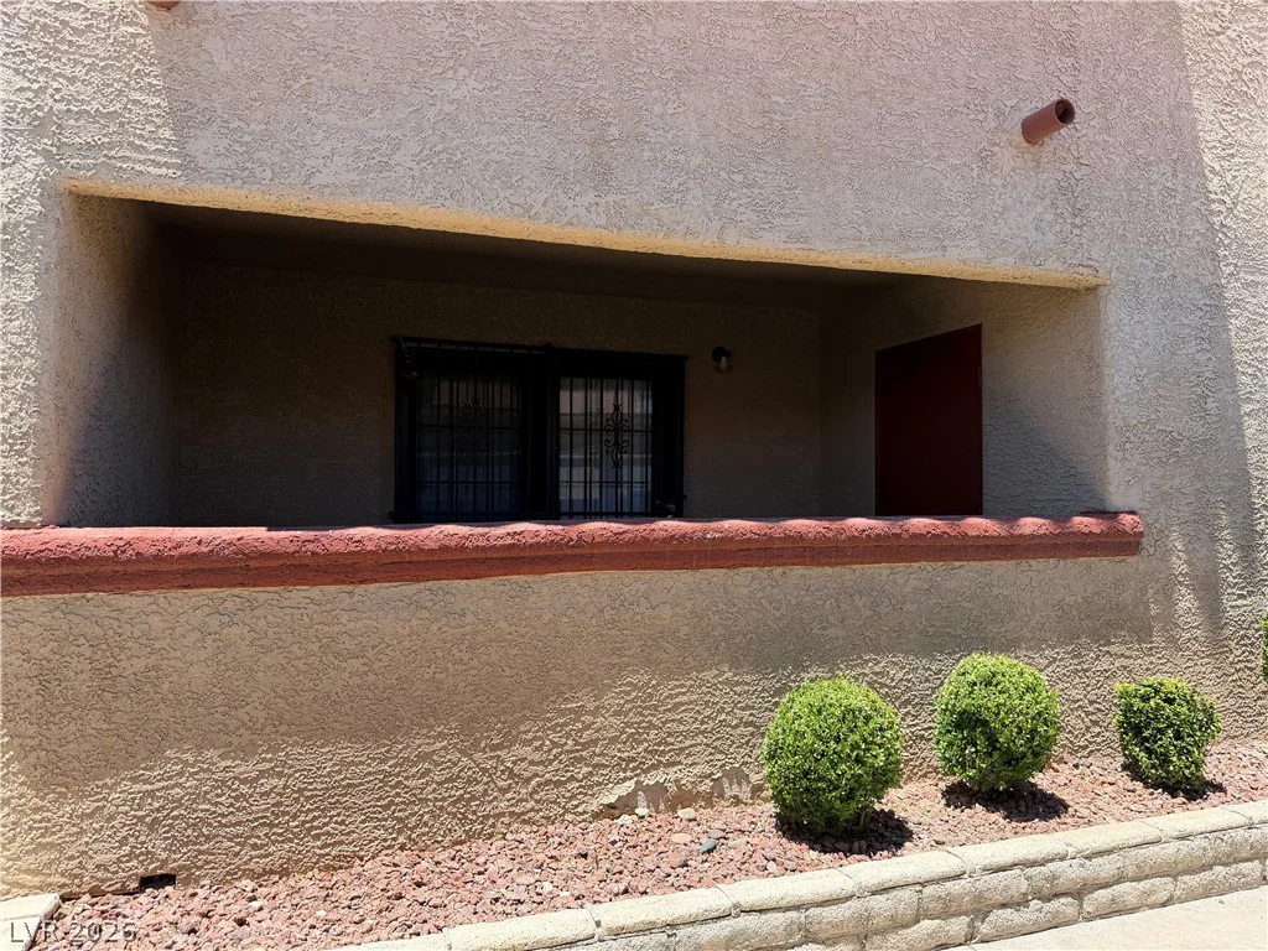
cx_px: 634
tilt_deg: +2.0
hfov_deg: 71.6
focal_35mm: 24
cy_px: 476
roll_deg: +0.9
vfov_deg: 56.8
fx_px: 879
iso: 80
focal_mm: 6.76
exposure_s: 1/1522
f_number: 1.78
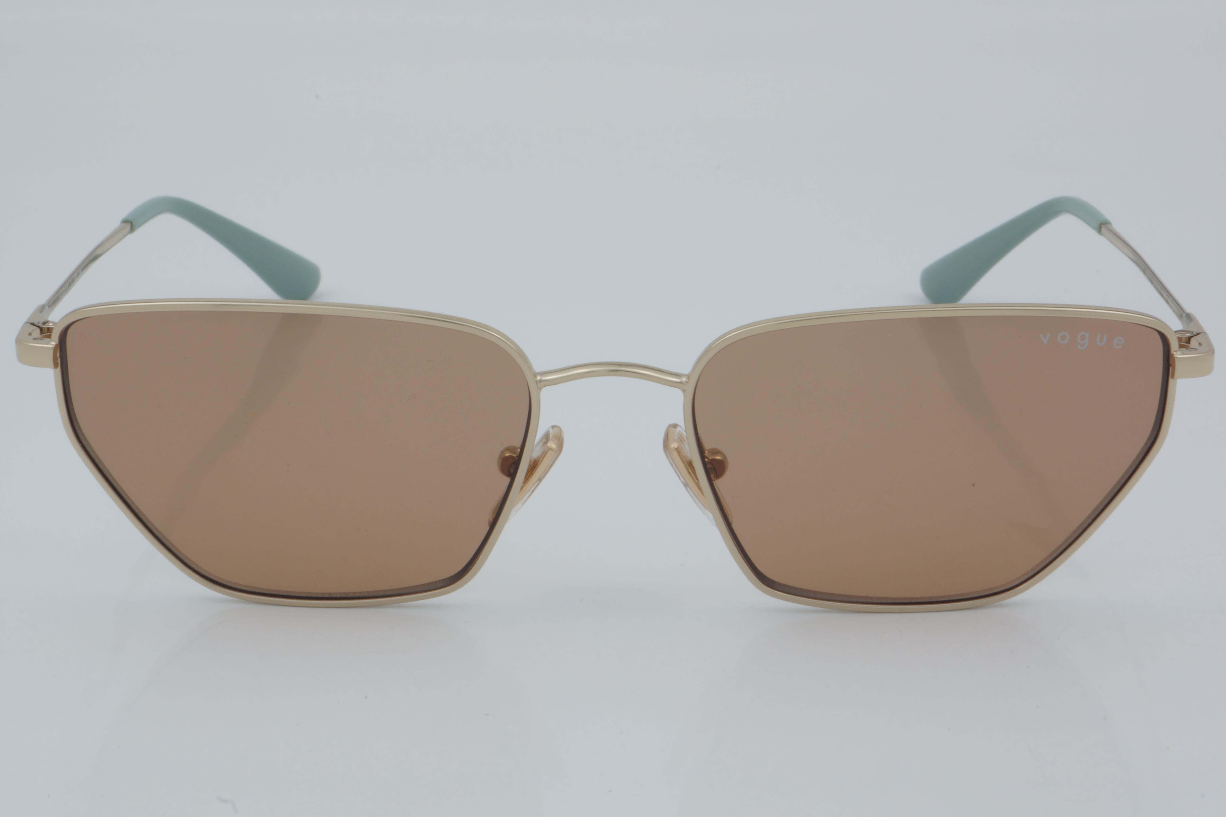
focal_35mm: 82
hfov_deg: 24.6
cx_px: 613
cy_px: 408
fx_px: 2809
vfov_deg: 16.6
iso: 100
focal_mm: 55
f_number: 32
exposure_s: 1/4
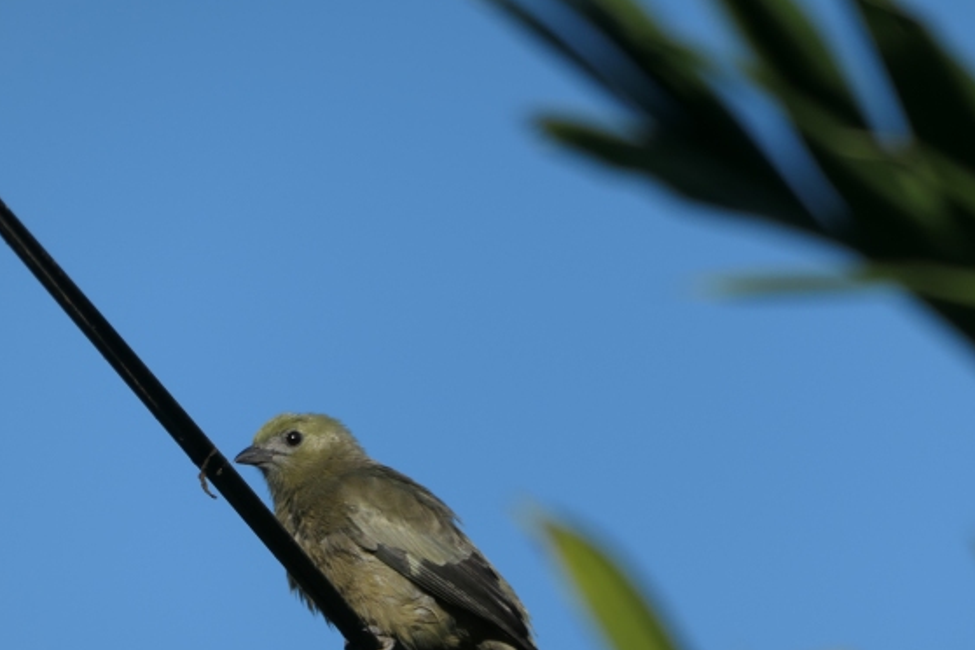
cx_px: 575
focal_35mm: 516
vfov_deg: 2.7
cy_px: 394
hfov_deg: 4.0
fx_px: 13974
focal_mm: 132
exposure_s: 1/400
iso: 125
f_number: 7.1
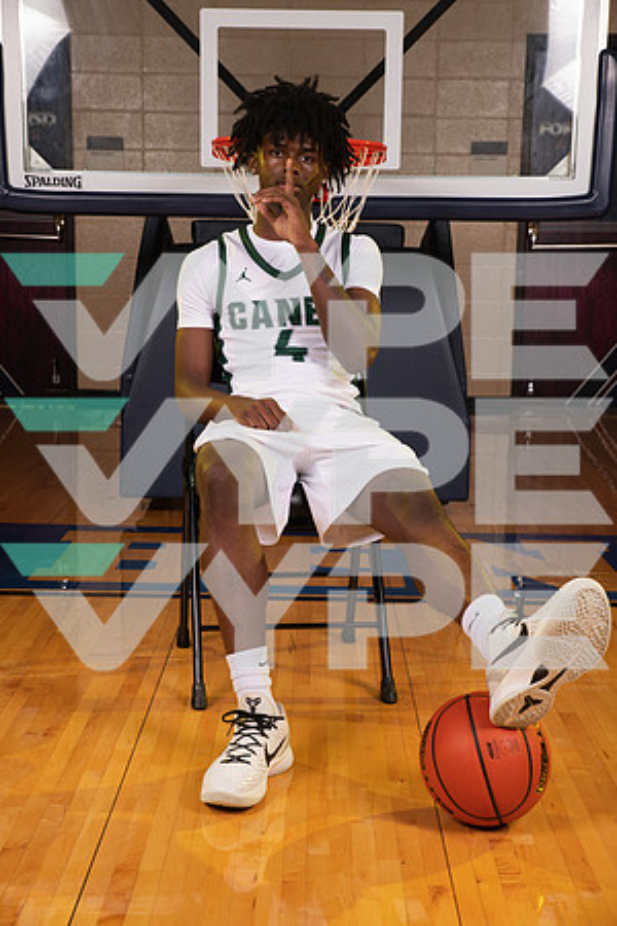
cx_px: 308
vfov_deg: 35.6
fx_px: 1440
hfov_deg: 24.2
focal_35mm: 56
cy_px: 463
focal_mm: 56
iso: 320
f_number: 7.1
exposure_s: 1/320
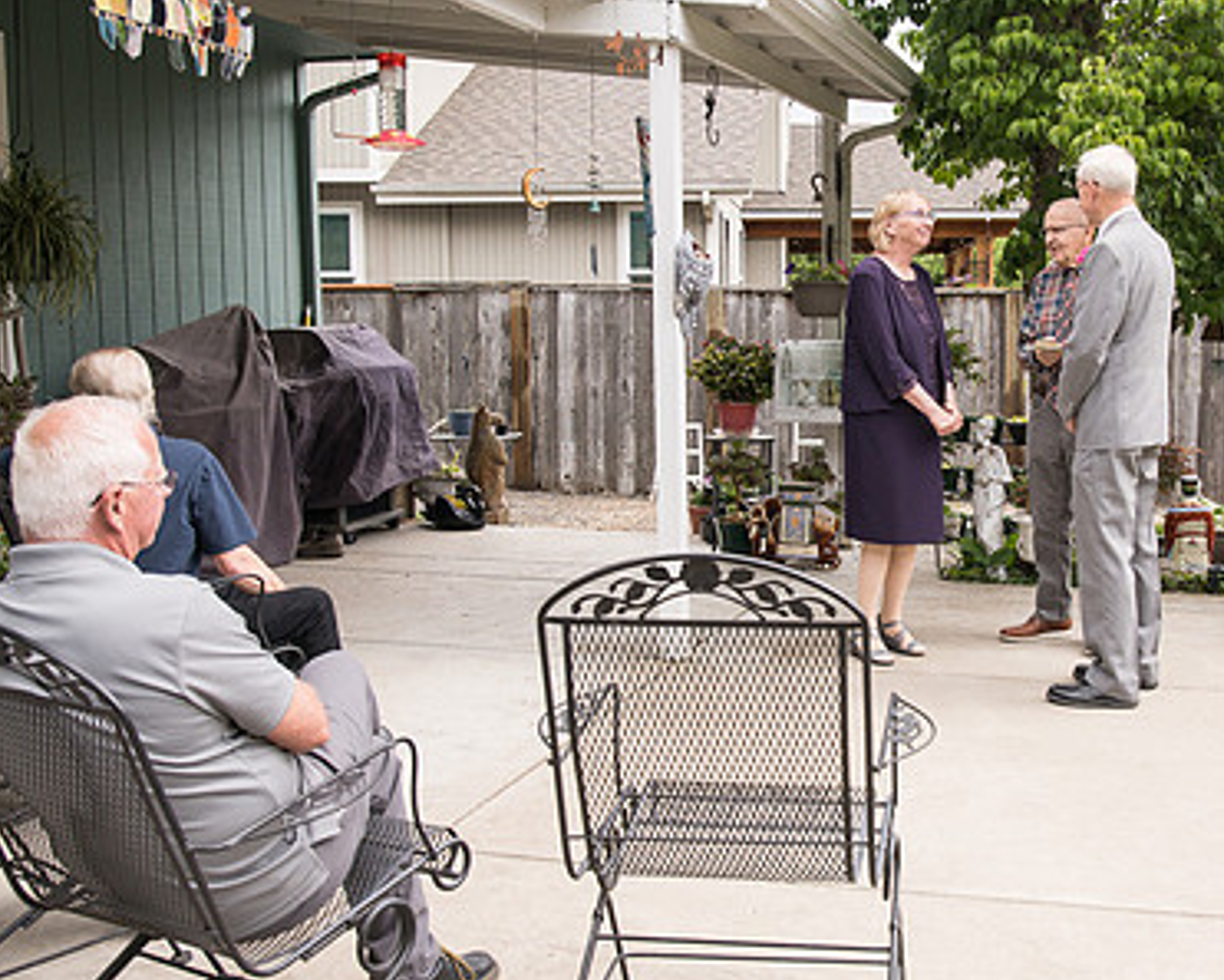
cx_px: 897
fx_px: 1486
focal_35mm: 41
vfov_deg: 36.5
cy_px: 469
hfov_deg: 43.5
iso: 200
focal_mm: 24
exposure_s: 1/500
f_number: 4.5
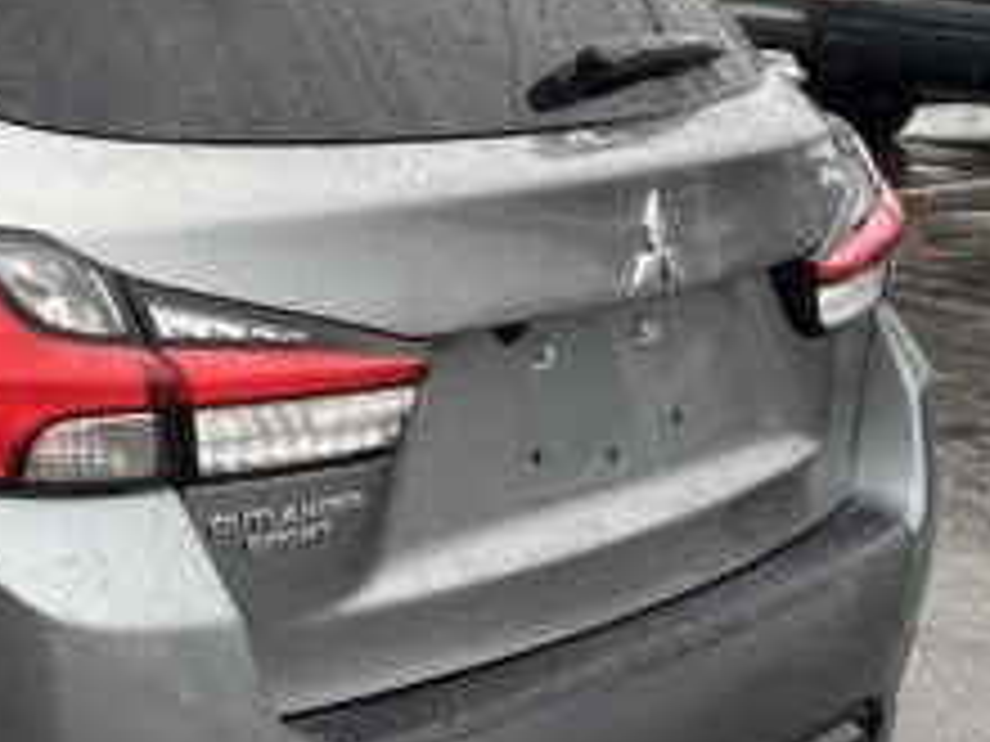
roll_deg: -1.4
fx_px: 3461
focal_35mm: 121
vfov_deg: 12.2
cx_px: -252
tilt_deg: -10.5
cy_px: 189
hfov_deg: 15.6
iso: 50
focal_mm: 5.7
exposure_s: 1/526
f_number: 1.5
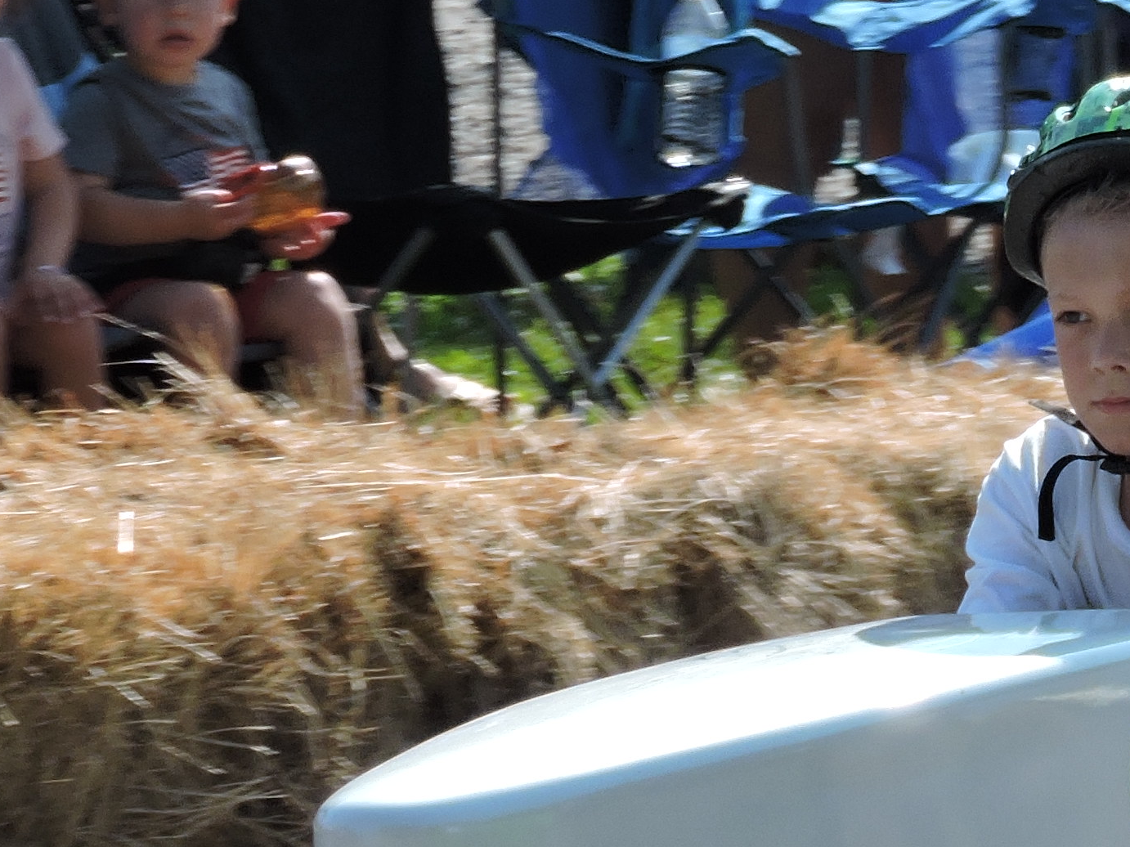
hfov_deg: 3.8
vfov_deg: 2.9
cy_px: 737
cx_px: 1377
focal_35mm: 517
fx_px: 16874
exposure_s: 1/400
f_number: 4.4
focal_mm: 27.6
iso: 100
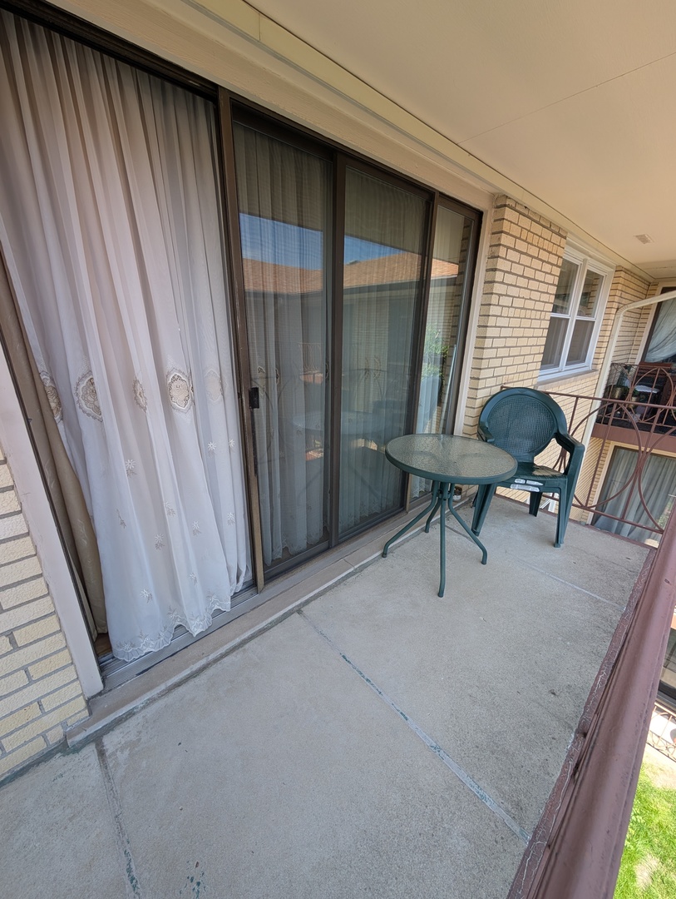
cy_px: 450
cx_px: 338
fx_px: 312
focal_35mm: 12
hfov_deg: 94.6
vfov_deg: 110.5
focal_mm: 2.02
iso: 45
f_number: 1.7
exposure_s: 1/368
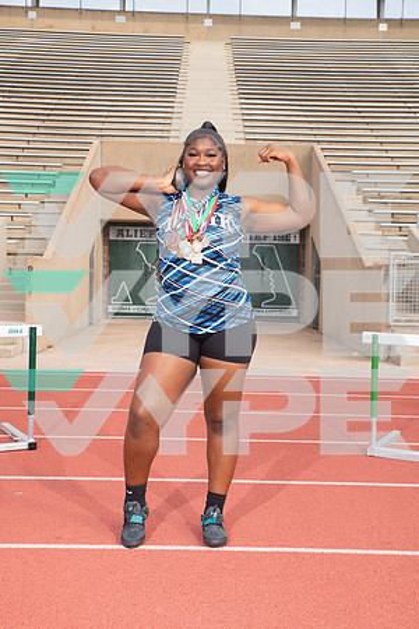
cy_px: 314
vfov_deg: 41.1
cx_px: 210
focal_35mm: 48
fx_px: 838
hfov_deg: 28.1
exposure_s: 1/250
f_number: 8
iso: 160
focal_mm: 48
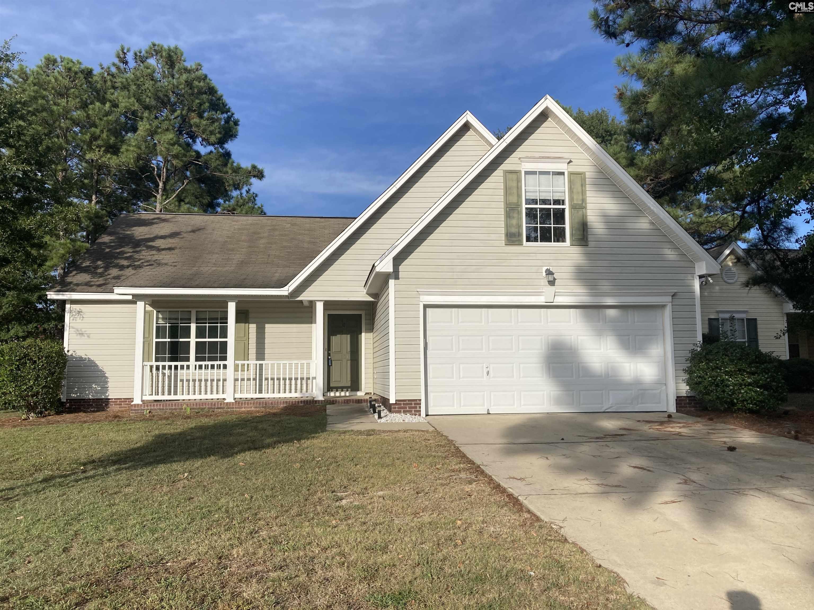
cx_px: 407
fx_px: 658
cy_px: 305
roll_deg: +0.9
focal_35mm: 28
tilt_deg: +6.9
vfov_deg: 49.7
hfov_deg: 63.4
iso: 25
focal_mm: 3.99
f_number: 1.8
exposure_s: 1/2703
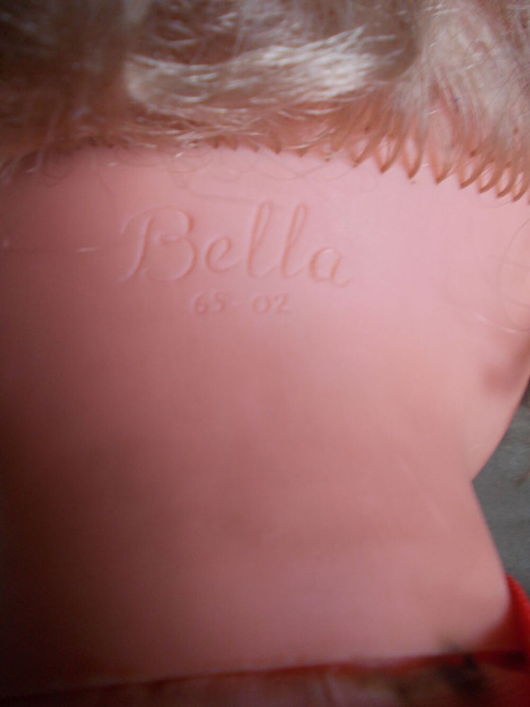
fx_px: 572
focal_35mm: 28
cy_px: 354
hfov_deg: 49.8
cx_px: 265
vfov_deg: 63.4
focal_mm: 4
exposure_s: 1/30
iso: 80
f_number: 2.7
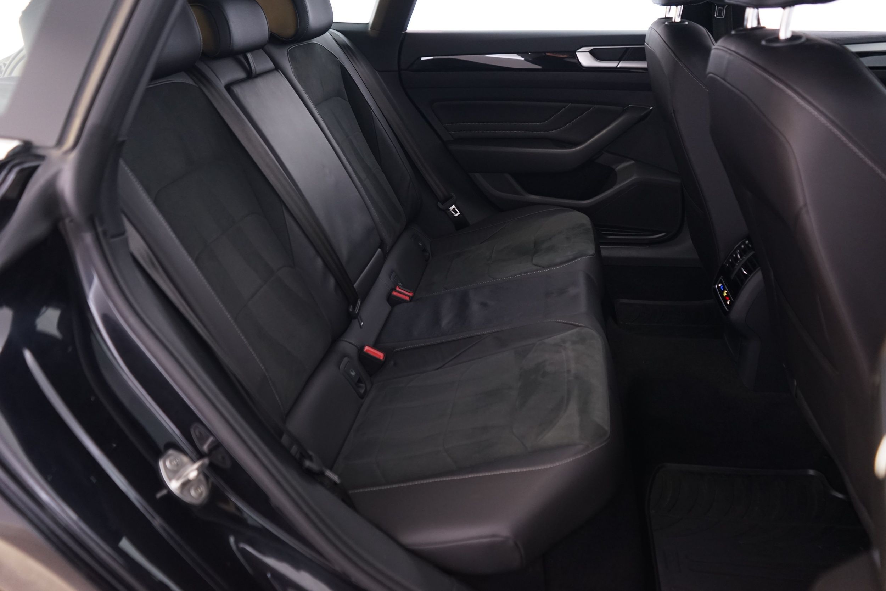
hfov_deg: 65.5
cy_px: 296
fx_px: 689
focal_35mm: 28
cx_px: 443
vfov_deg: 46.4
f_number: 4
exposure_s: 1/4
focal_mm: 28
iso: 1250
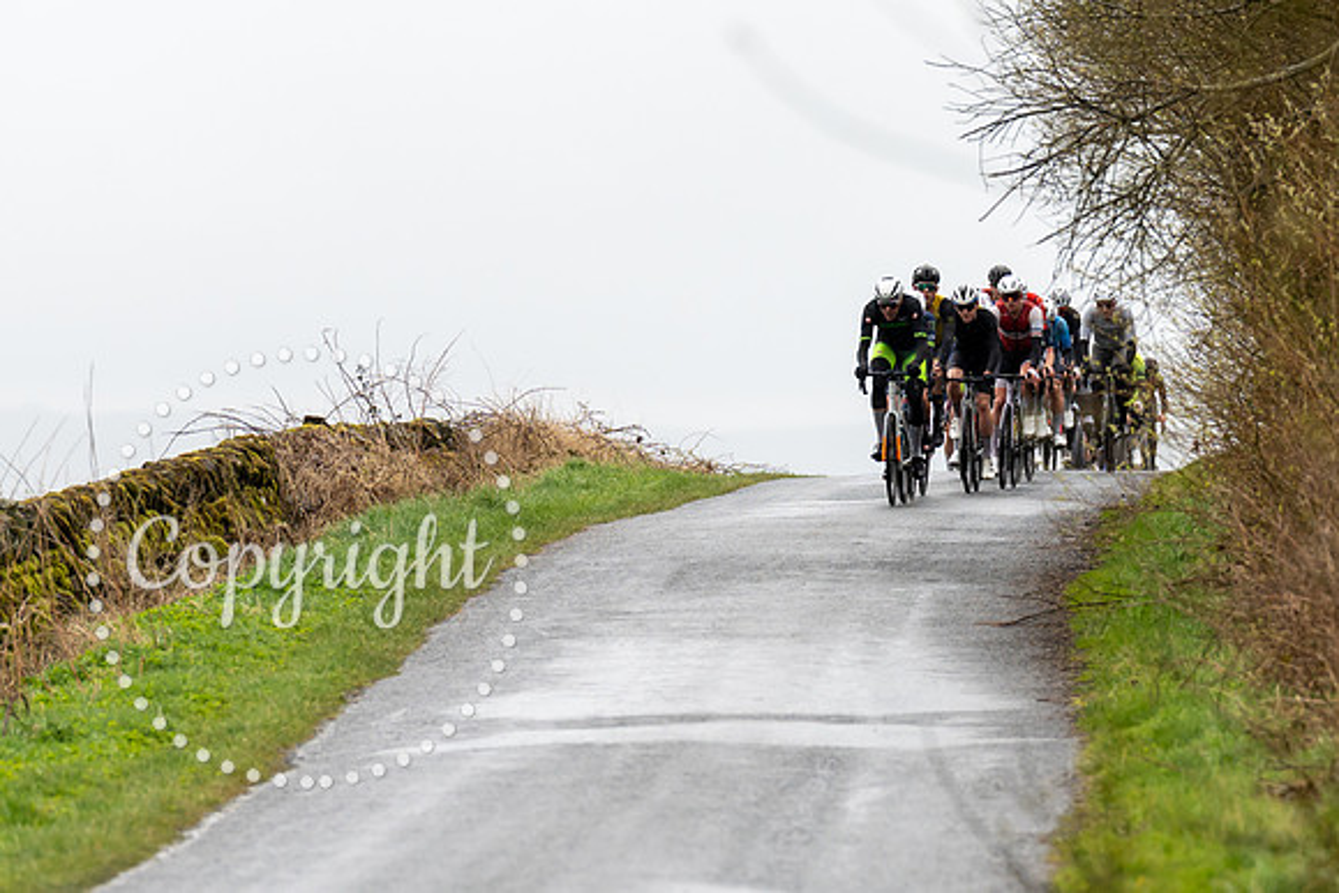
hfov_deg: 5.0
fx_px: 15321
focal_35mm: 412
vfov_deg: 3.3
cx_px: 885
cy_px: 325
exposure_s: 1/1000
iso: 400
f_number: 4
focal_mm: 200
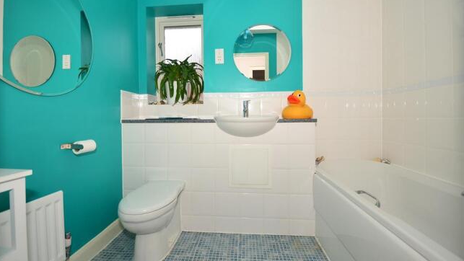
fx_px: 197
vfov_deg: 67.0
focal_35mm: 16
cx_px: 228
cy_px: 118
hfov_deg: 99.3
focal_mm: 10
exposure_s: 1/20
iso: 200
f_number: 5.6
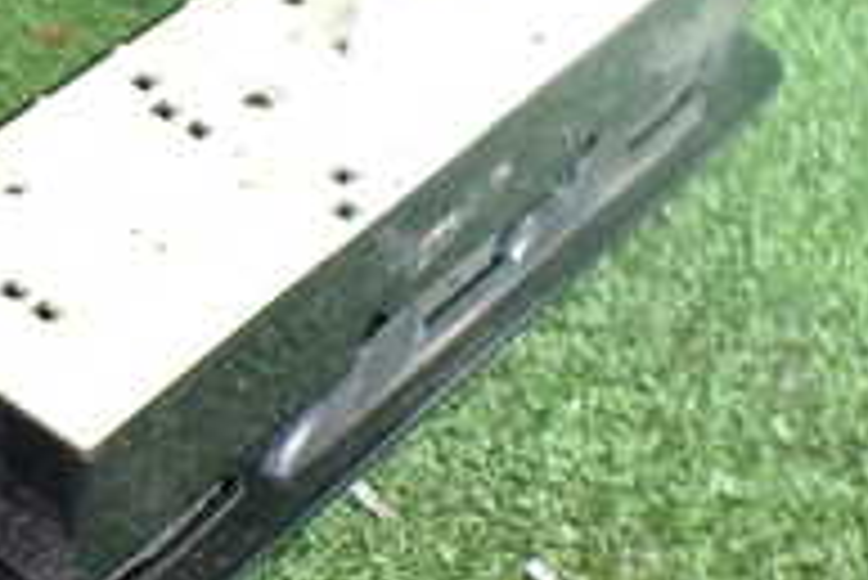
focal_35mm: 97
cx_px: 40
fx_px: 2340
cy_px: 342
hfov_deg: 20.5
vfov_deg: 14.1
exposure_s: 1/100
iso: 800
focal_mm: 5.4
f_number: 2.3
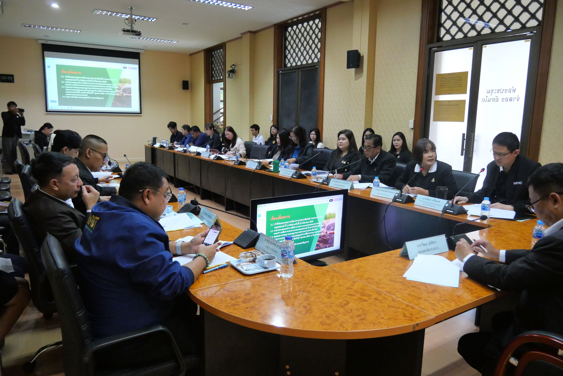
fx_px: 376
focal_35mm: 24
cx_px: 282
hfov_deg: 73.7
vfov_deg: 53.2
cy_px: 188
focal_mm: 12
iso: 3200
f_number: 3.5
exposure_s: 1/100
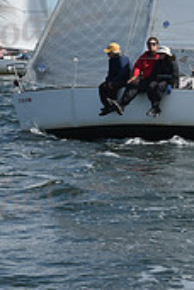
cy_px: -71
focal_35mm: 237
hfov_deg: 5.8
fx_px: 1916
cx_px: 193
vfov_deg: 8.6
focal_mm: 70
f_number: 10
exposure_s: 1/1000
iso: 320
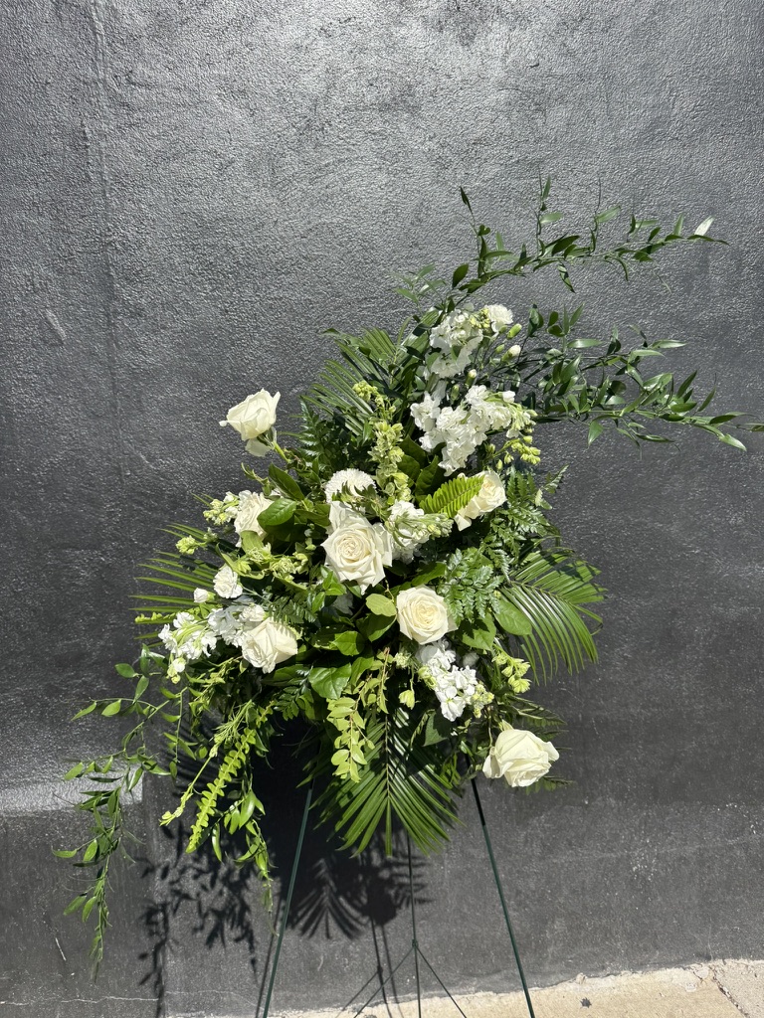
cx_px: 382
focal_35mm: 24
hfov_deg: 56.8
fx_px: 706
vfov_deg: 71.6
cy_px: 509
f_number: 1.78
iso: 80
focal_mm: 6.76
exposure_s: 1/3802
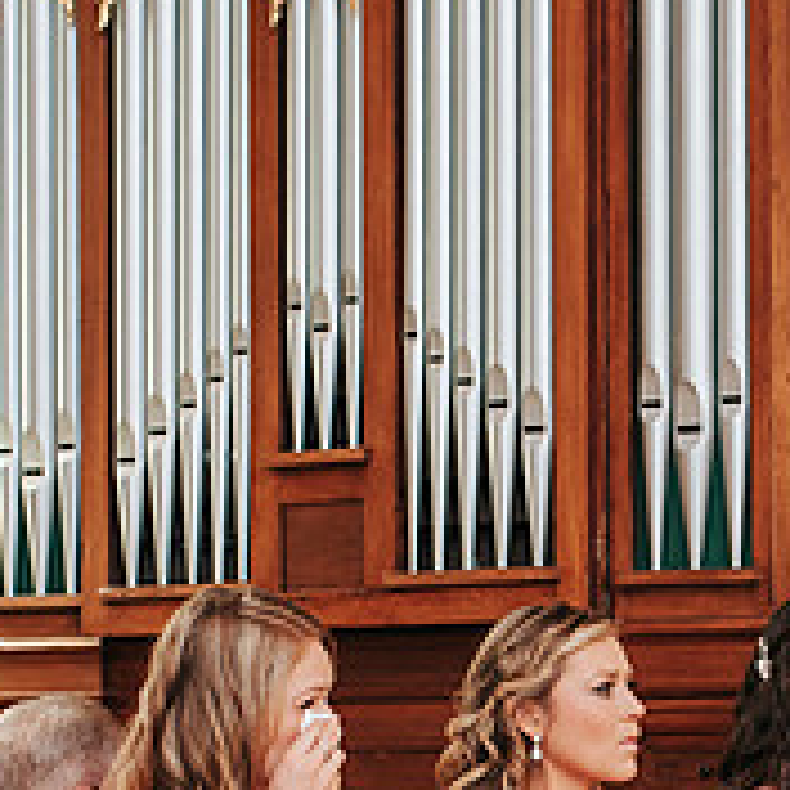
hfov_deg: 12.6
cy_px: 886
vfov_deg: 12.5
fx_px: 3537
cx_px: 749
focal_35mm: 137
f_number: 2.8
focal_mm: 35
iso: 1000
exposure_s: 1/200
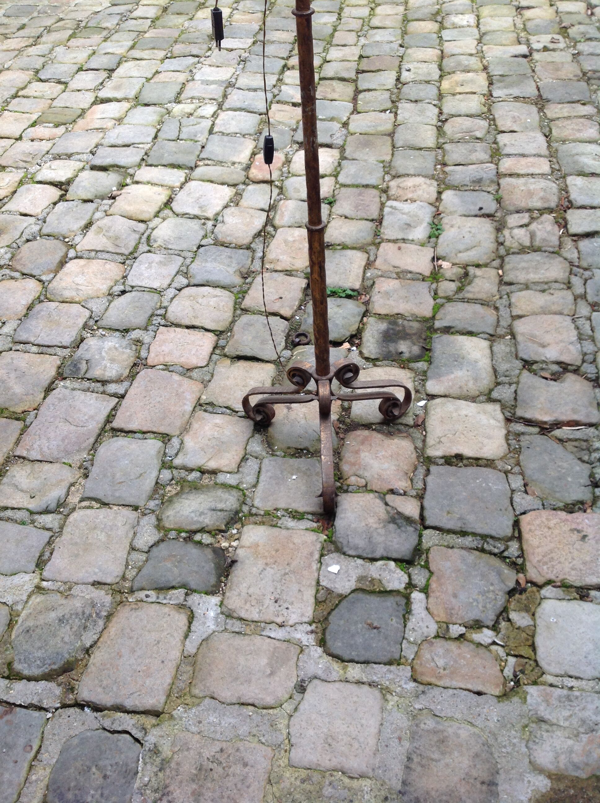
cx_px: 300
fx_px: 811
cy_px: 402
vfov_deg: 52.7
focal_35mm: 35
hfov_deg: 40.6
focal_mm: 4.28
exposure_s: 1/120
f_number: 2.4
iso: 80
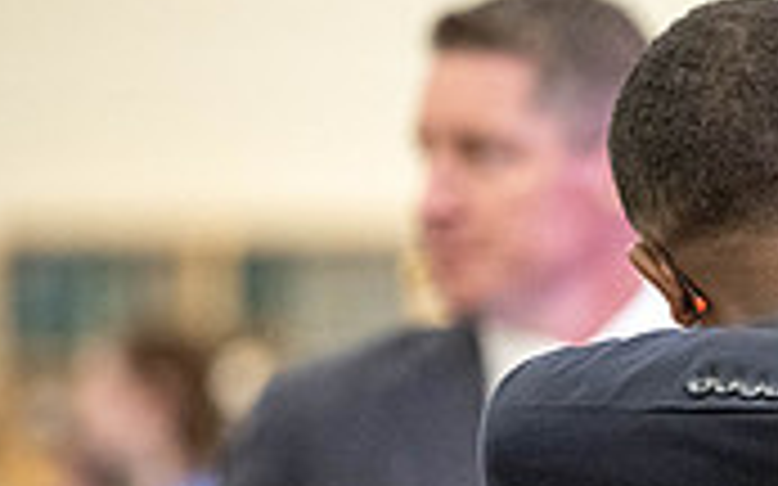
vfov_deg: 1.8
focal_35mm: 712
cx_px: 817
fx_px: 15092
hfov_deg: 3.0
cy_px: 594
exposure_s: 1/250
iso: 8000
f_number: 2.8
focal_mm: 200
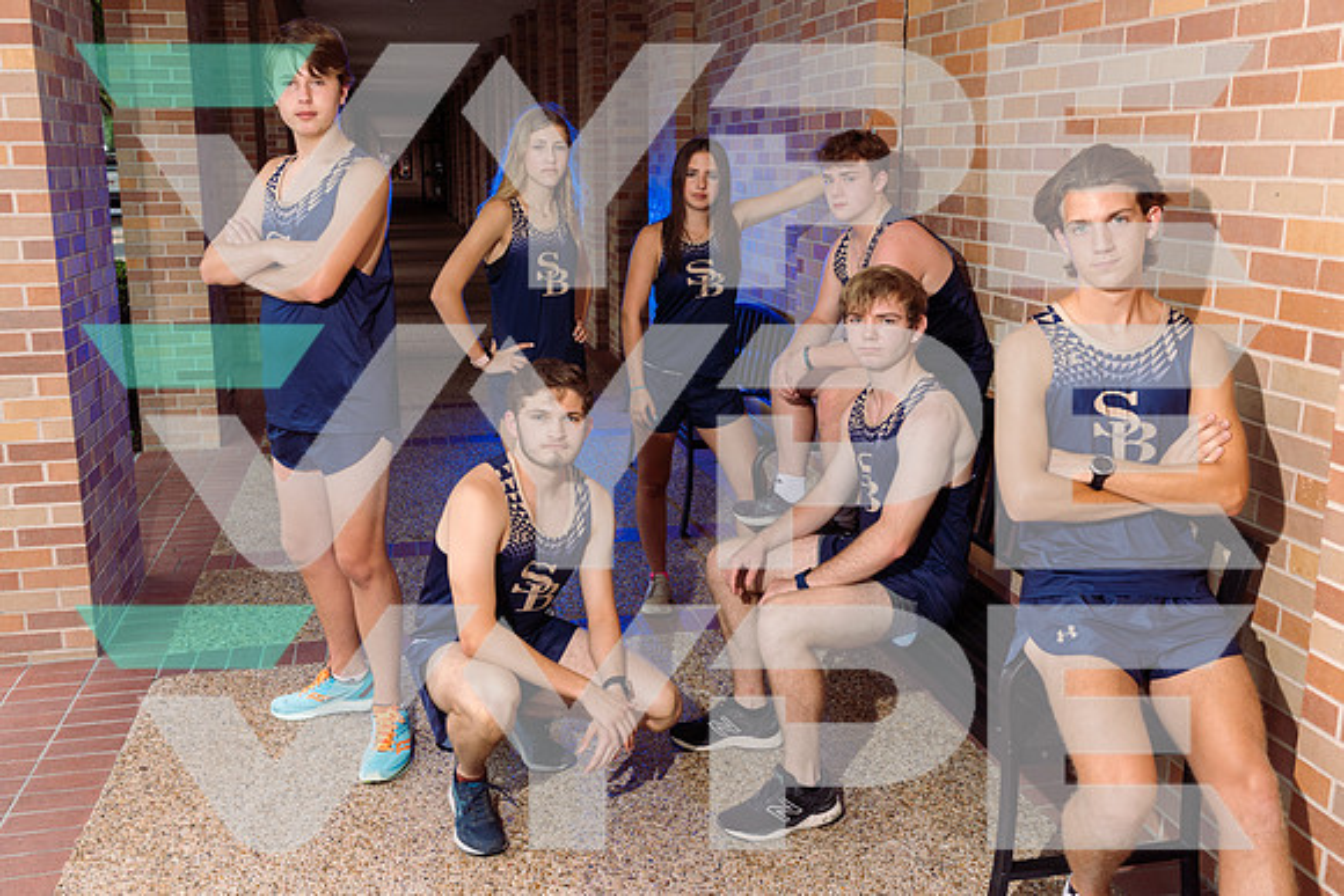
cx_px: 672
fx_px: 1307
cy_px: 448
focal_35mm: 35
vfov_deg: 37.9
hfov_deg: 54.4
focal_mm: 35
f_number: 7.1
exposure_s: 1/250
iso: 250
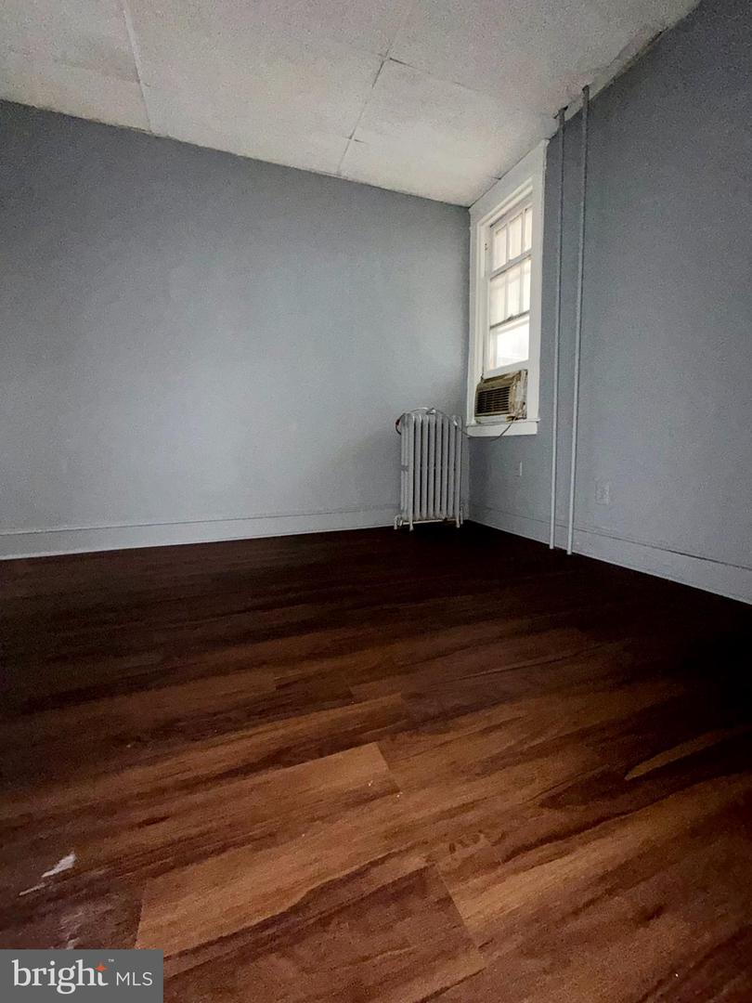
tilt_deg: -8.0
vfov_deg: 102.1
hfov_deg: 85.7
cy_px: 502
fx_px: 406
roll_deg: +0.2
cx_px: 376
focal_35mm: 14
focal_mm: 2.22
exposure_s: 1/30
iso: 400
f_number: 2.2
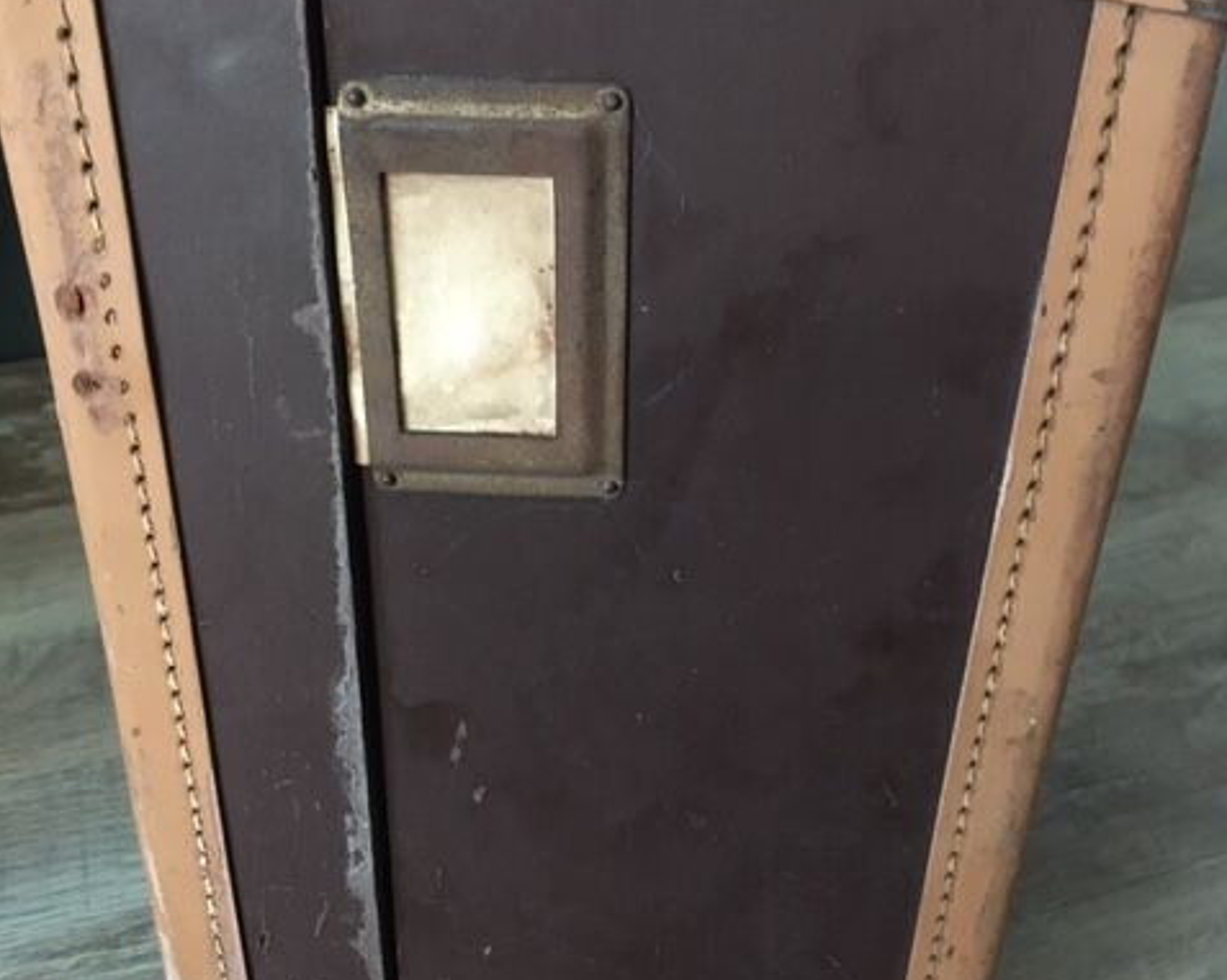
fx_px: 1379
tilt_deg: -33.4
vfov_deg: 39.1
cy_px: 460
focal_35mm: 38
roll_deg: -1.3
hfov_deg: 48.0
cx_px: 615
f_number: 2.2
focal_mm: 4.15
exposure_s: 1/17
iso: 400
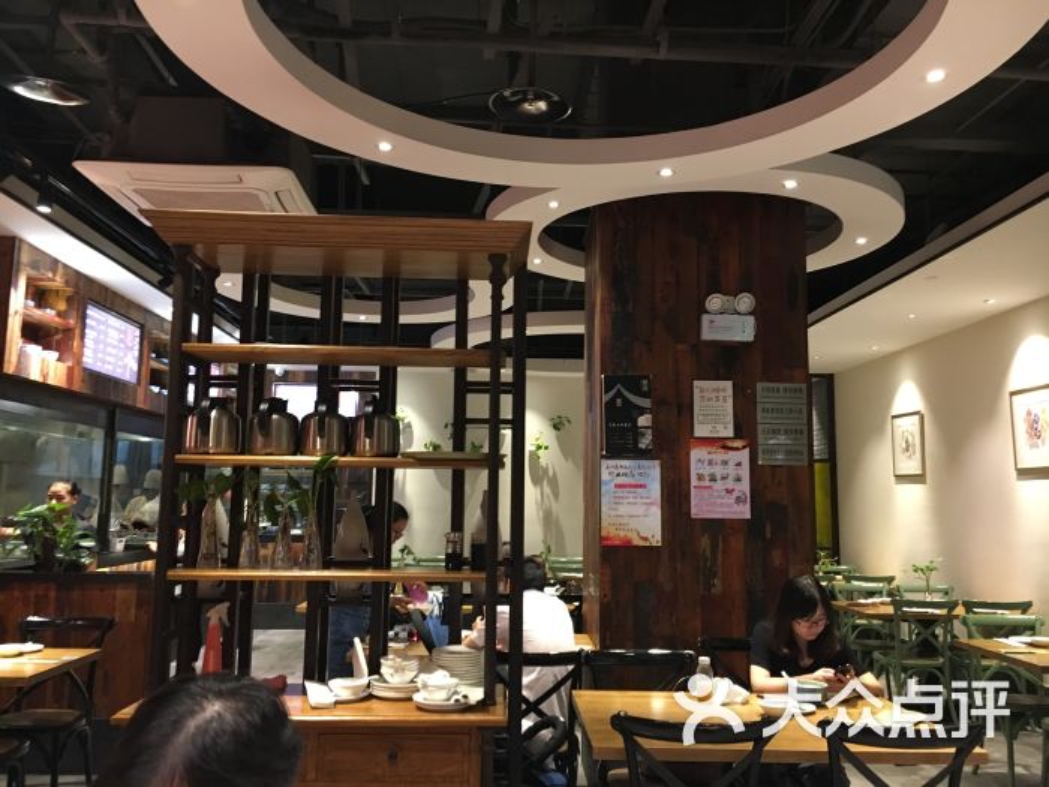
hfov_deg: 61.7
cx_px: 524
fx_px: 879
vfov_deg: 48.2
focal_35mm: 29
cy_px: 394
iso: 200
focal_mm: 4.15
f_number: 2.2
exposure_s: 1/20
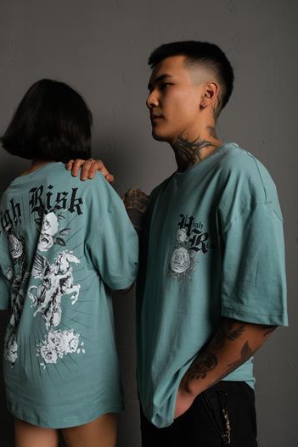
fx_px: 373
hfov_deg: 43.5
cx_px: 135
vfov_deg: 61.9
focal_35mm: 30
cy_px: 235
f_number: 5
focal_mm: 18
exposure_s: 1/160
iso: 160
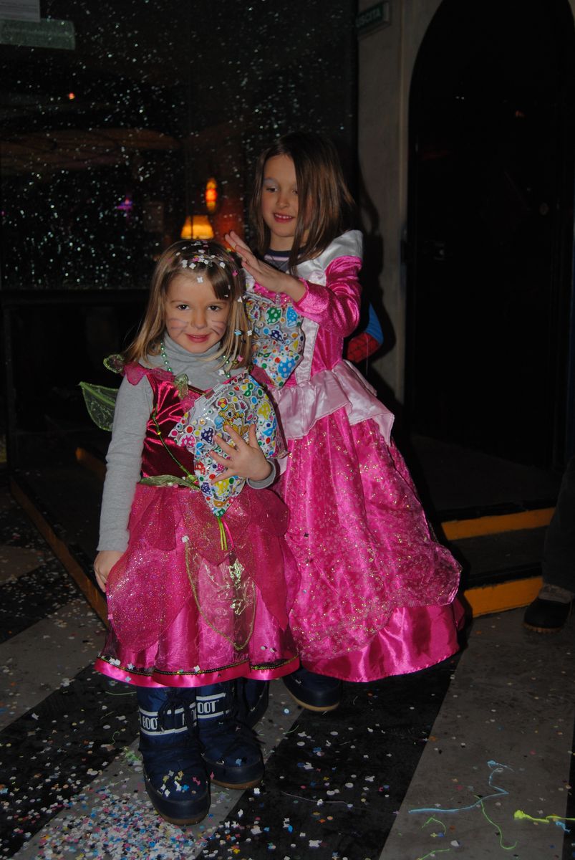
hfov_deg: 37.0
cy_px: 430
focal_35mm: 36
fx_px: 860
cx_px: 288
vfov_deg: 53.1
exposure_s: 1/60
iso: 200
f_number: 3.8
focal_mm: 24
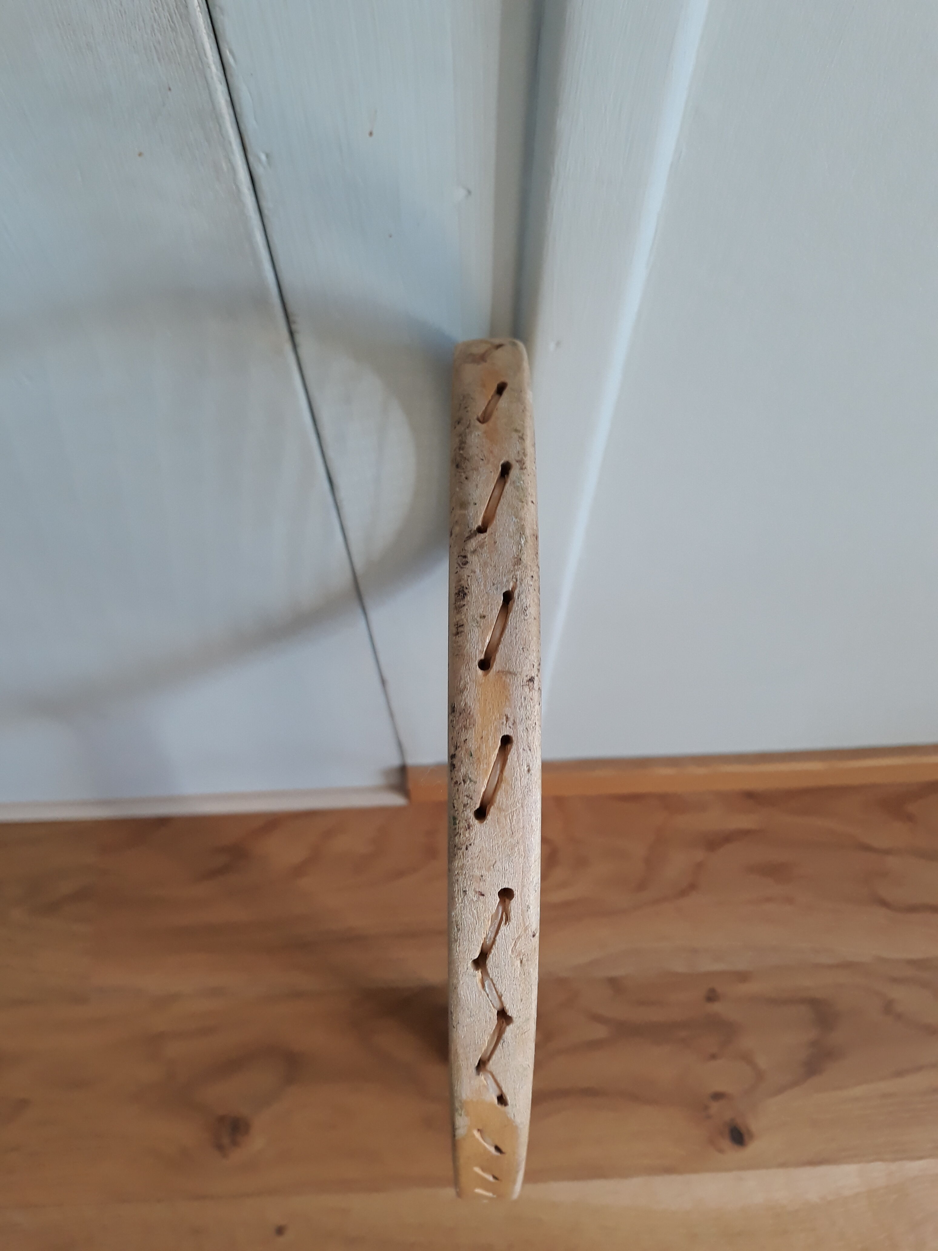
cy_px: 626
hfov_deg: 51.4
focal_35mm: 27
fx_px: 976
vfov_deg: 65.3
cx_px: 469
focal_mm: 3.71
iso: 100
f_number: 1.7
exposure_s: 1/50
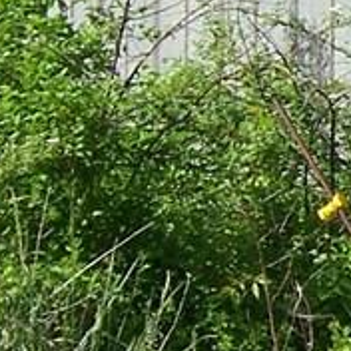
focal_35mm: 170
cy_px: -118
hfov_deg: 9.2
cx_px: 866
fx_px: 1950
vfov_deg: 10.1
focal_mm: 5.5
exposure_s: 1/750
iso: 80
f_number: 3.4
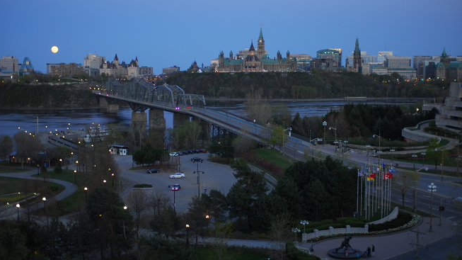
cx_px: 228
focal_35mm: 48
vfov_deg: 24.9
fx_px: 588
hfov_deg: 42.9
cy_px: 123
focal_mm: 30
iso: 100
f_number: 1.4
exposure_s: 1/40
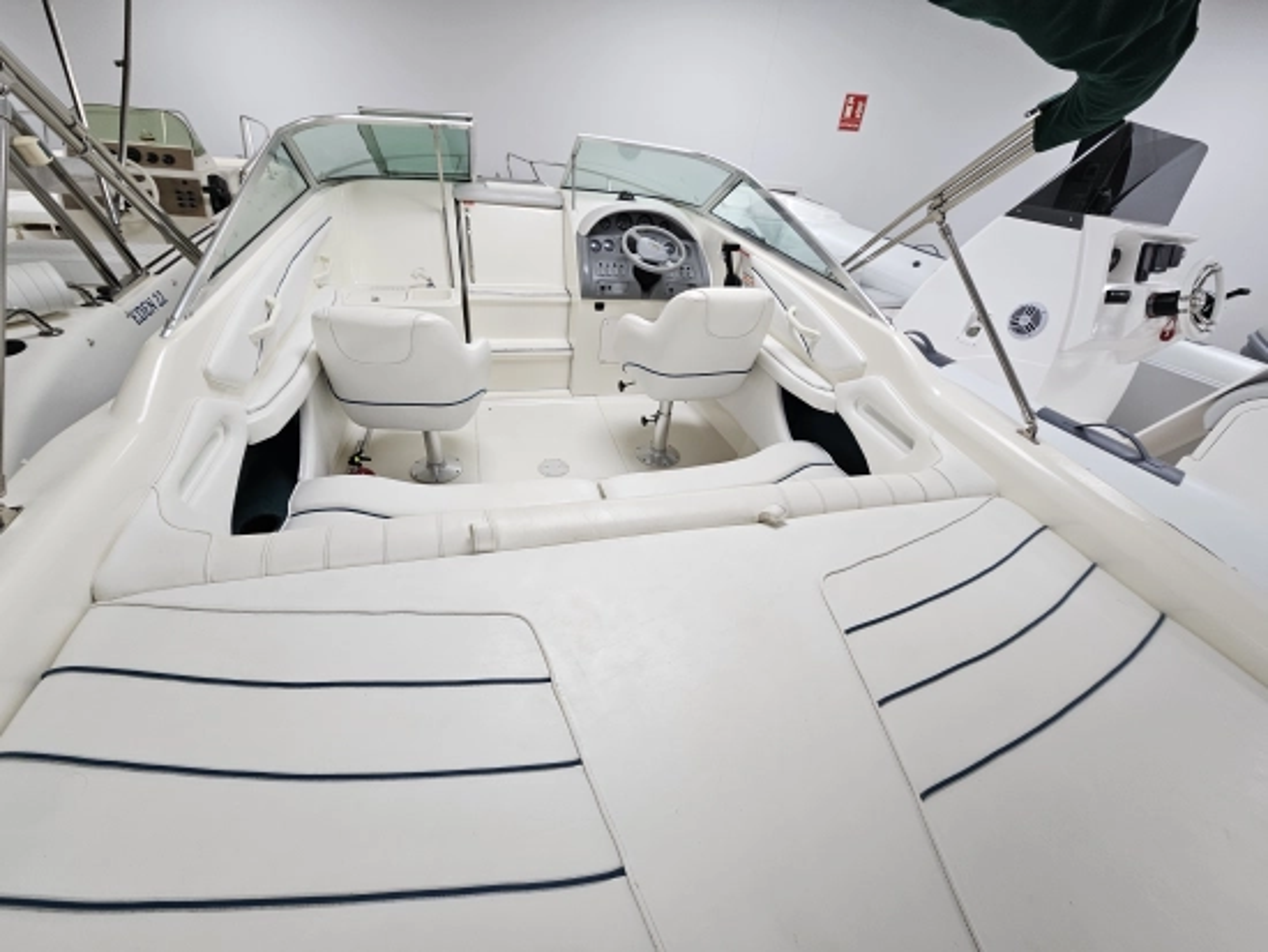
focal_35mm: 13
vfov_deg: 90.0
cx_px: 634
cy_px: 476
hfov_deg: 106.2
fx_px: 476
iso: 50
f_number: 2.2
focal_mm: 2.2
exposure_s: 1/50
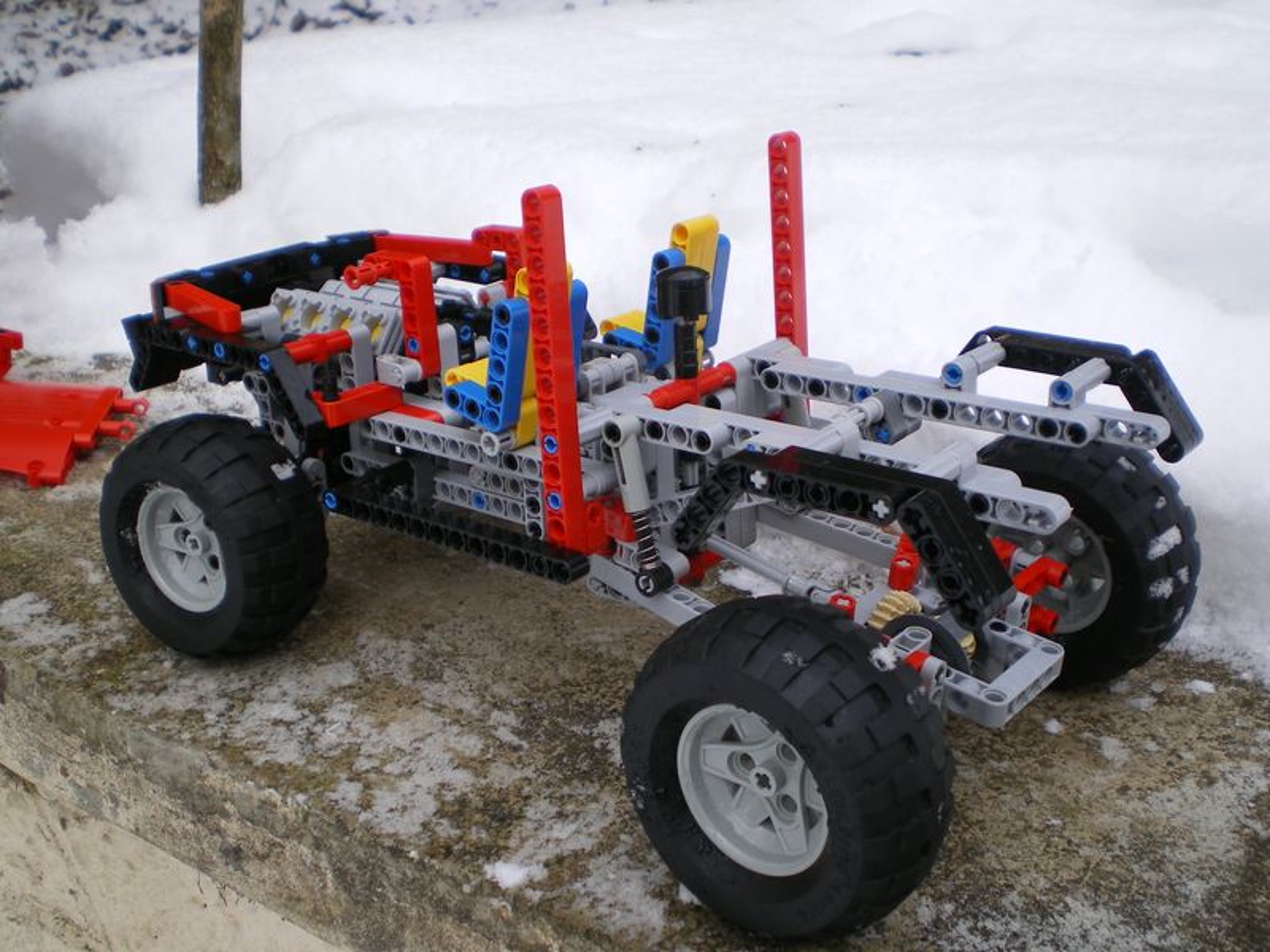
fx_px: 1394
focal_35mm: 38
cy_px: 476
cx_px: 635
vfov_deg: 37.7
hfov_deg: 49.0
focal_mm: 6.3
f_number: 3.1
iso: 64
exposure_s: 1/100
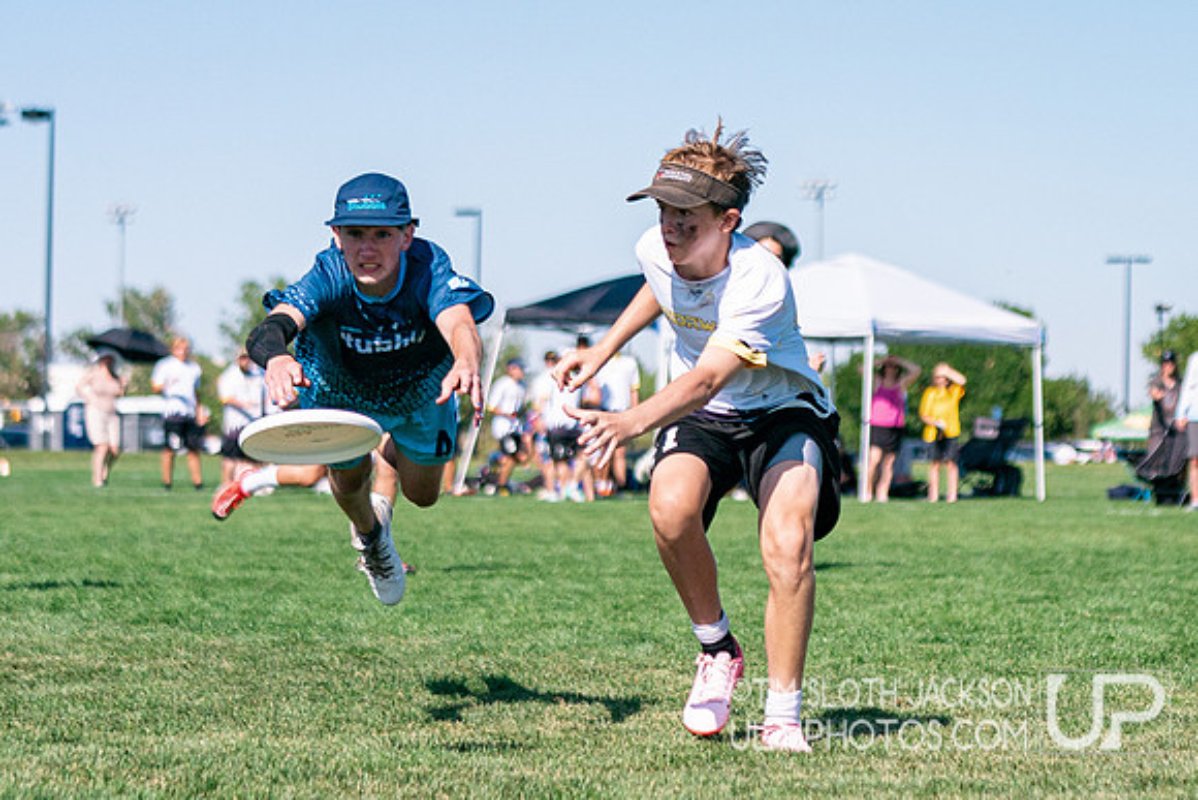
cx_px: 902
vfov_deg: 9.8
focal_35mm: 139
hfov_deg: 14.6
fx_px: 4642
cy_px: 291
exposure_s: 1/12800
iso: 400
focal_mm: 70
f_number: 2.8
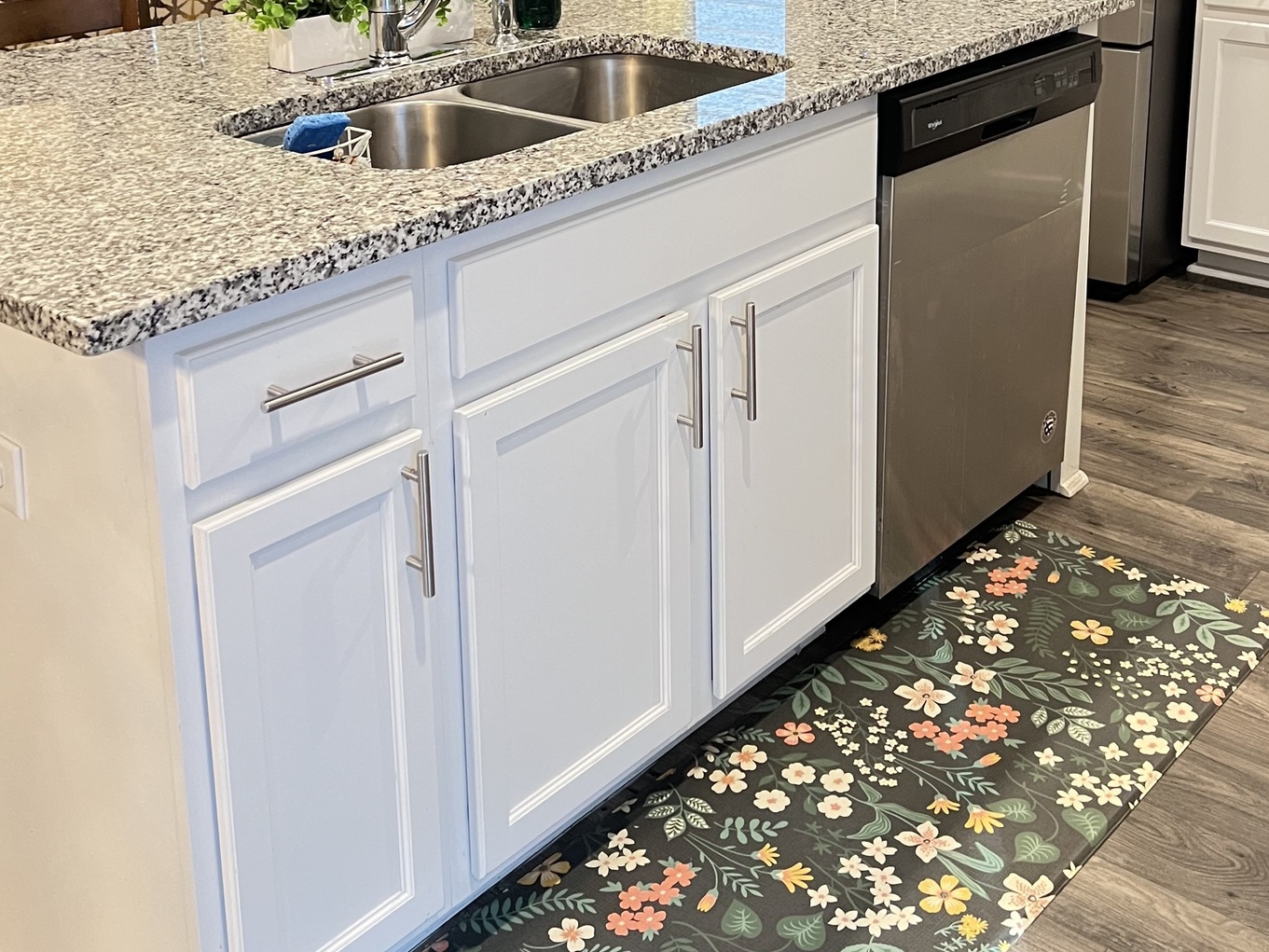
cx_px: 730
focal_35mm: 44
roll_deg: +0.4
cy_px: 87
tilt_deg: -12.9
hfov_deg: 42.8
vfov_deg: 31.3
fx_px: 1613
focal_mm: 5.7
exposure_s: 1/40
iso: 500
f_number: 1.5
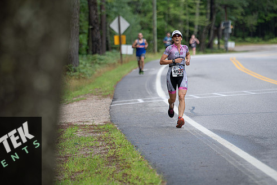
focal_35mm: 236
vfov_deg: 5.8
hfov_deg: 8.7
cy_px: 88
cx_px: 125
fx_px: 1816
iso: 250
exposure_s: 1/400
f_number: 3.5
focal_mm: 200
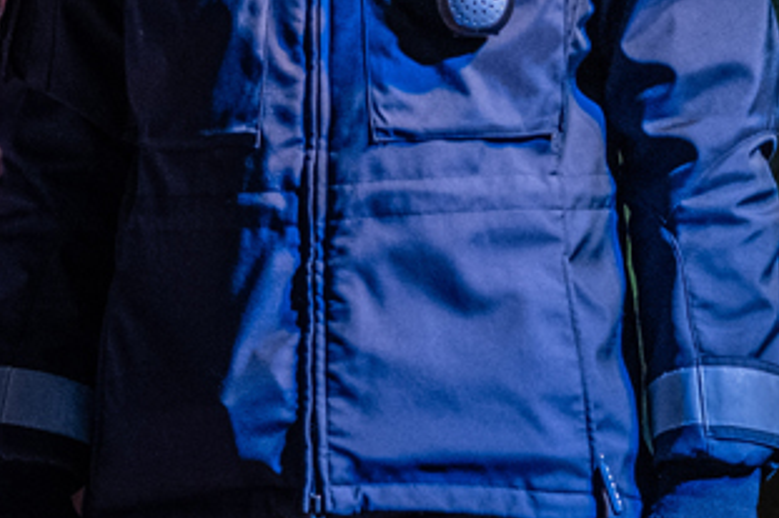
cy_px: -294
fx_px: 13927
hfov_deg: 3.2
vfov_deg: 2.1
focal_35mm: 644
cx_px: 443
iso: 1000
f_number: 4.8
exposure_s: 1/125
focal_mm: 125
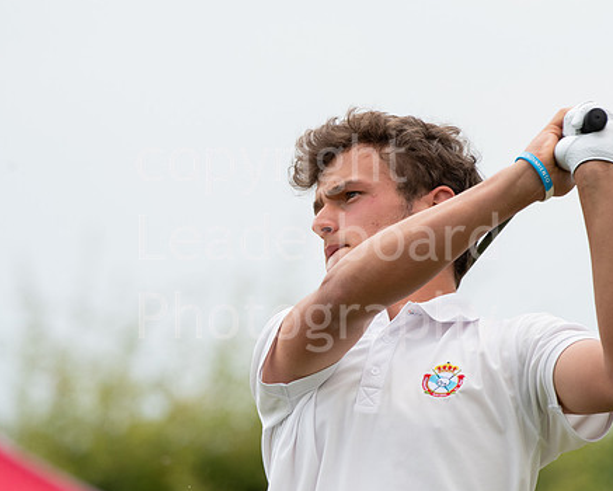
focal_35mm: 710
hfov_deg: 2.7
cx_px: 320
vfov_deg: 2.2
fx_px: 12887
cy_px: 250
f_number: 6.3
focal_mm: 380
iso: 800
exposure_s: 1/1250
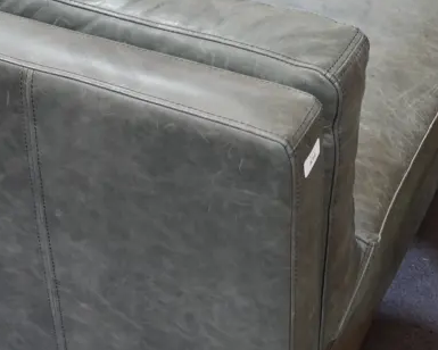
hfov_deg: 24.4
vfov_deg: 18.9
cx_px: 247
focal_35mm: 78
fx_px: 1011
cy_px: -29
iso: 500
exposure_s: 1/60
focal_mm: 15
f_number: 3.6
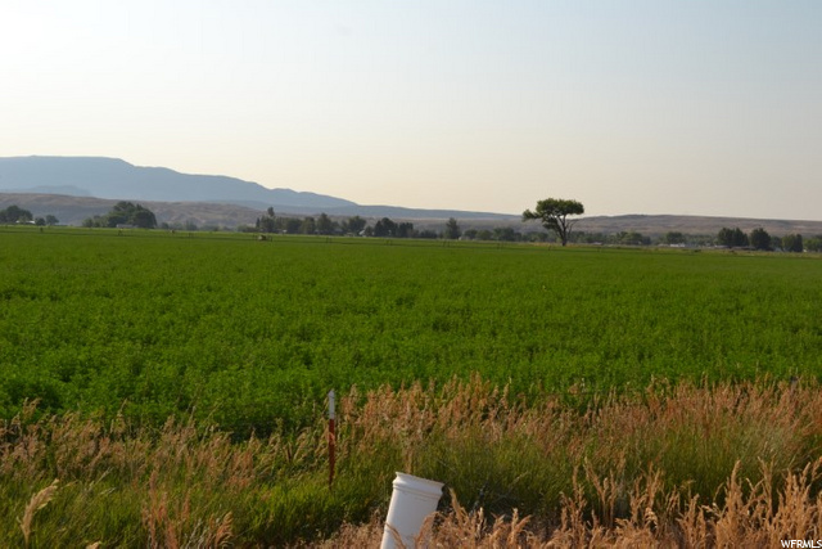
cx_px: 411
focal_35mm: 45
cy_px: 274
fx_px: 1028
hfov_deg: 43.6
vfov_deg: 29.9
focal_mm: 30
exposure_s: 1/200
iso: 100
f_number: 10
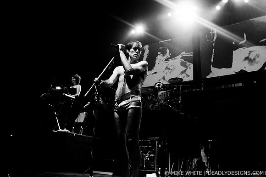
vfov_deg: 43.5
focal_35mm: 30
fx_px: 221
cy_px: 88
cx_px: 133
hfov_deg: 62.0
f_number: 2.8
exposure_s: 1/200
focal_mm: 20
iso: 640
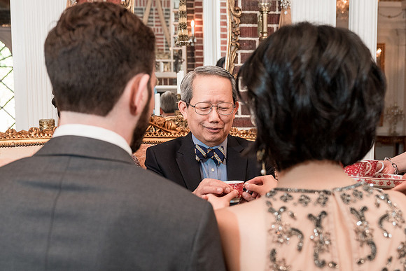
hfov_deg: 42.4
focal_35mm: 46
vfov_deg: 28.9
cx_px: 211
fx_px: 524
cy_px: 173
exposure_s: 1/200
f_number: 4
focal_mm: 36
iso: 2000
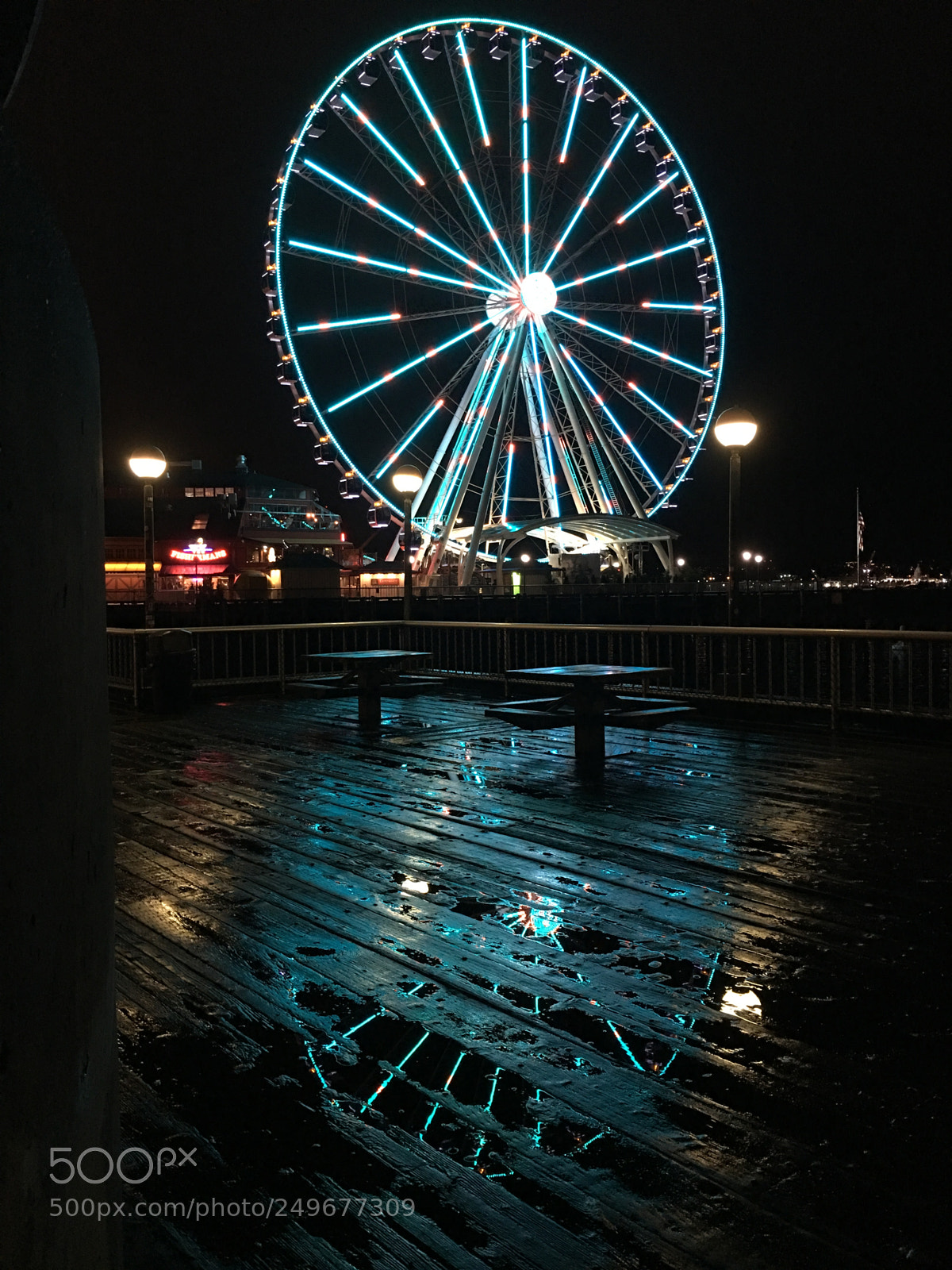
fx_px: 1063
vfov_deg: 61.7
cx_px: 476
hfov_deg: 48.2
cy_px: 635
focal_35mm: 29
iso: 50
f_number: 2.2
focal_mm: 4.15
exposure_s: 1/4
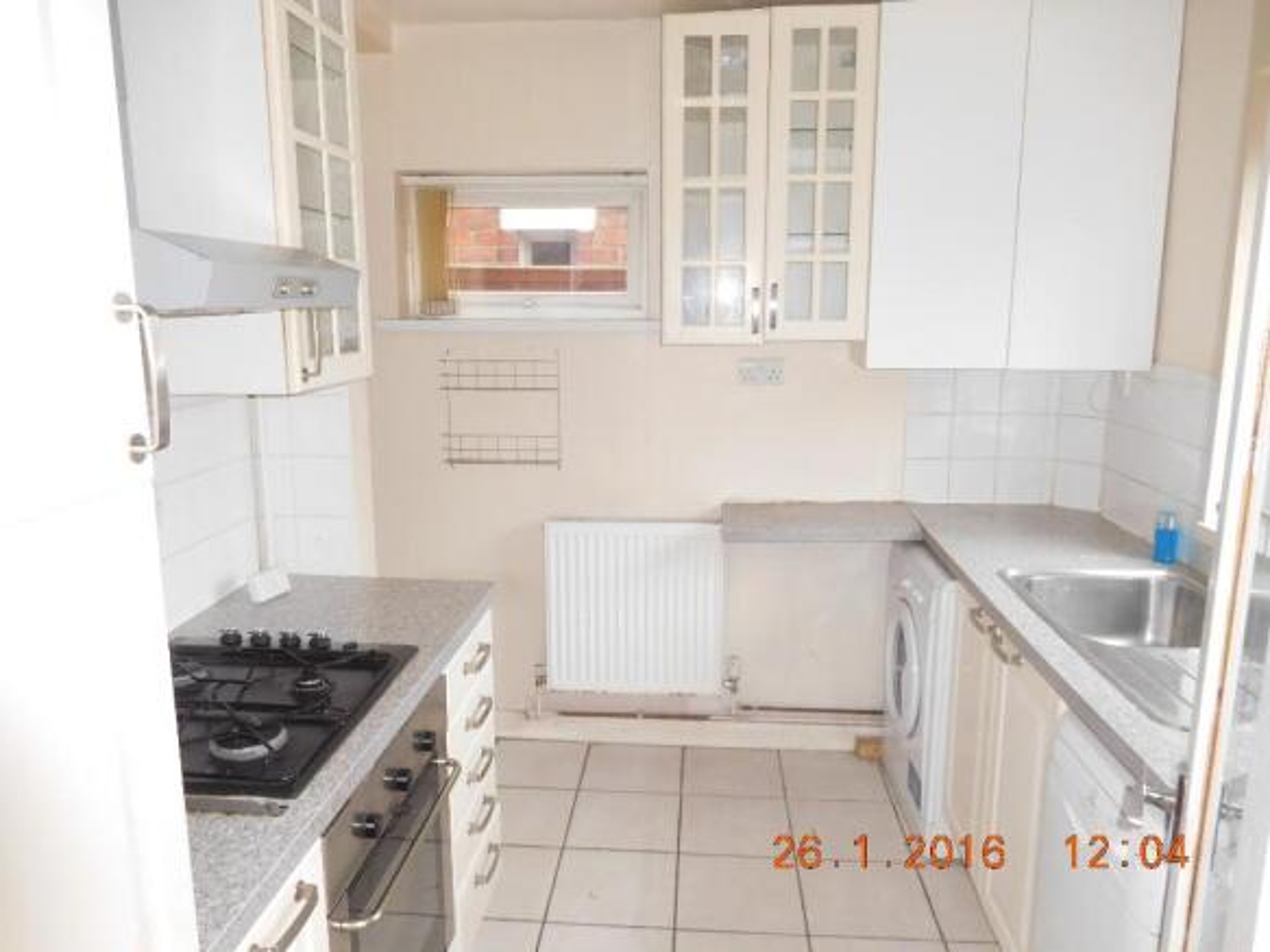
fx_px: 917
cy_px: 476
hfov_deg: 69.4
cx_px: 635
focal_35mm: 25
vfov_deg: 54.9
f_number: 3.4
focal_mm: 4.5
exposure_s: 1/30
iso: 450
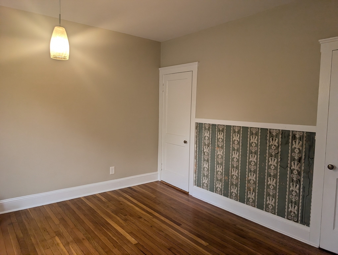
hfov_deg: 71.5
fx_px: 235
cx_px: 169
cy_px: 128
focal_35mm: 24
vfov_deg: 56.9
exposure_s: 1/120
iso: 81
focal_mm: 6.9
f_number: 1.68
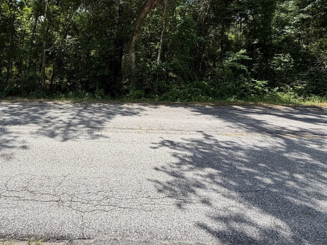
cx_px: 81
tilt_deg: -1.4
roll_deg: -0.3
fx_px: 208
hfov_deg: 71.1
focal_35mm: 22
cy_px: 68
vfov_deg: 58.6
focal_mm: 2.22
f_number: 2.2
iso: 40
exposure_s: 1/770
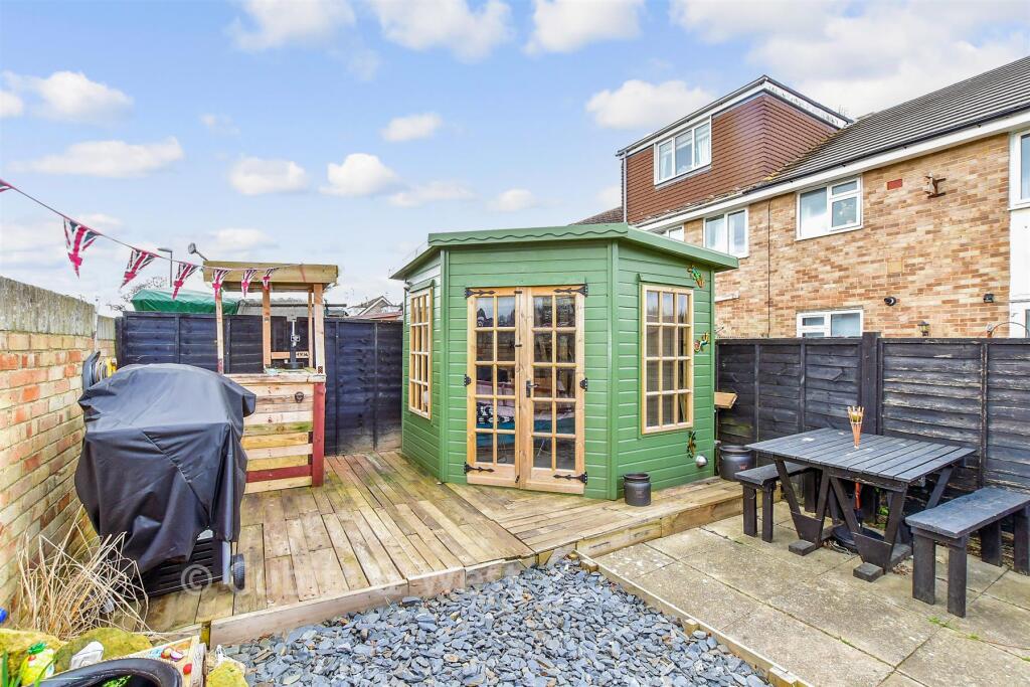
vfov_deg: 77.3
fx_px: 429
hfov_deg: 100.4
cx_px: 515
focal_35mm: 15
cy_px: 344
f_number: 8
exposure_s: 1/80
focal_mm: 10
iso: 320
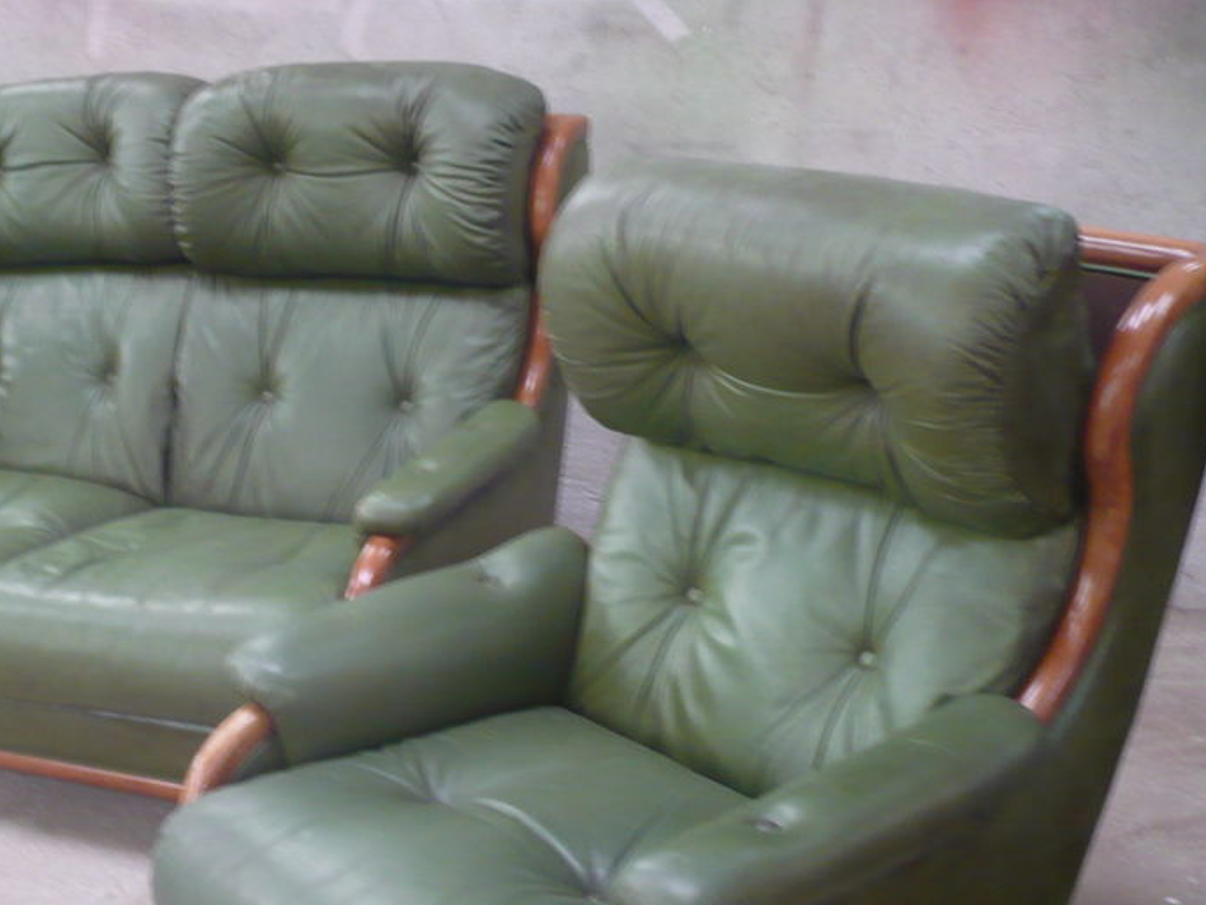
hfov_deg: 36.8
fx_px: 1777
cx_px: 336
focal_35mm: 51
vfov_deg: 28.2
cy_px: 655
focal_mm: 5.8
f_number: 2.8
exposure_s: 1/6
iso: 200
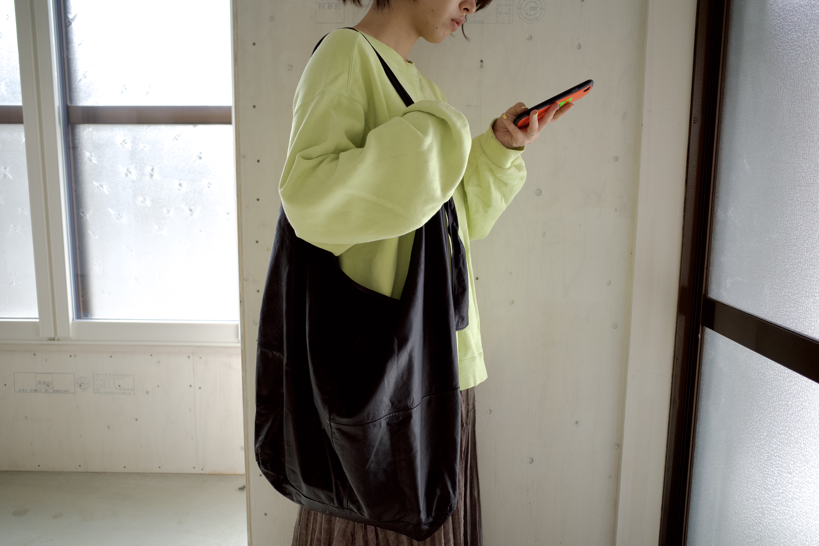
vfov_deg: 46.4
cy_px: 273
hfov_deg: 65.5
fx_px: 637
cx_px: 410
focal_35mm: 28
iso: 200
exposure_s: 1/60
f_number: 2.8
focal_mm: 18.3
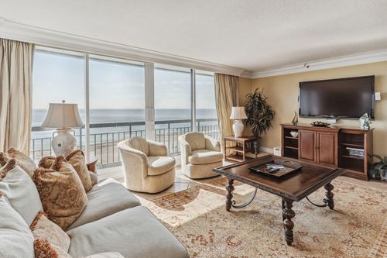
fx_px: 183
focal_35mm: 17
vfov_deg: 70.4
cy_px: 129
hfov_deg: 93.3
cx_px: 194
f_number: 16
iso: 200
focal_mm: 17
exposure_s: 1/30
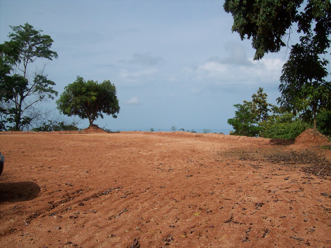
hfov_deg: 51.4
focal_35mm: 36
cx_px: 166
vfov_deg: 39.7
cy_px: 124
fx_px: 344
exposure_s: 1/1063
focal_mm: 6
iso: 80
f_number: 4.8
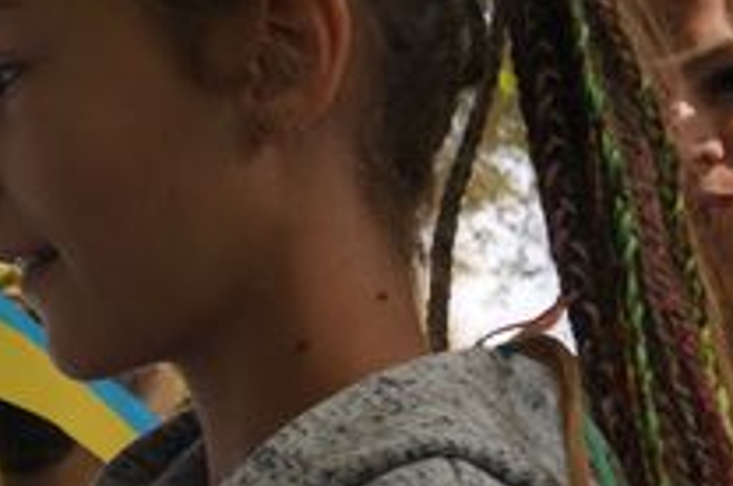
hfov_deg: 17.3
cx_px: -240
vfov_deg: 12.2
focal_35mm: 111
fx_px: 2257
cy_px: 442
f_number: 6.3
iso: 100
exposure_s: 1/160
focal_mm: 22
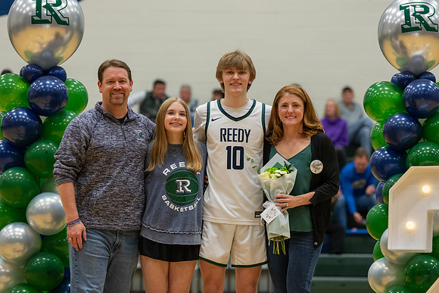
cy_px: 146
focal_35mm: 126
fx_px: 1537
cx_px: 220
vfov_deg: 10.9
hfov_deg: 16.3
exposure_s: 1/320
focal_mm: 126
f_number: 2.8
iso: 2500
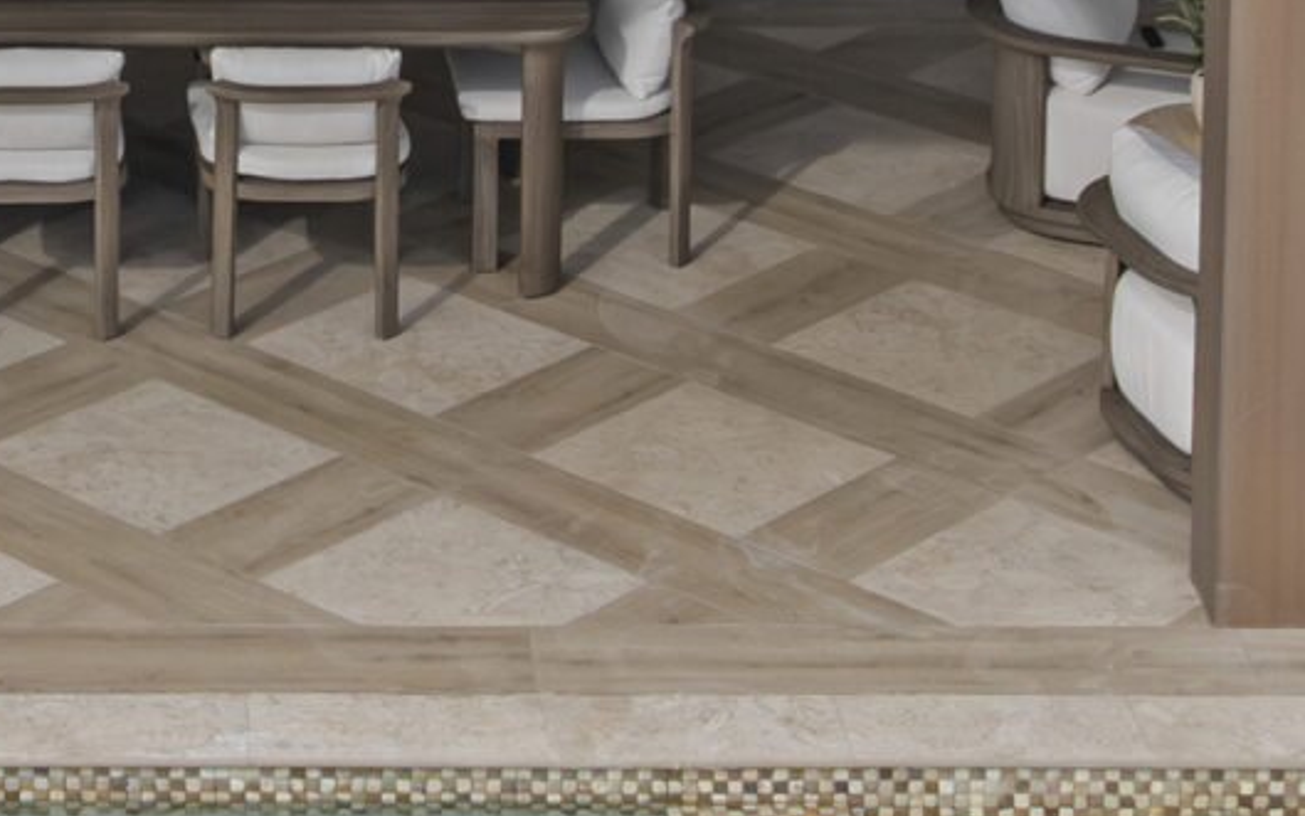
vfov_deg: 10.6
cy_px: 171
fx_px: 4376
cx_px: 165
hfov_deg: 16.8
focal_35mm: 123
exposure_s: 1/100
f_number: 5
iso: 400
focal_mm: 12.29
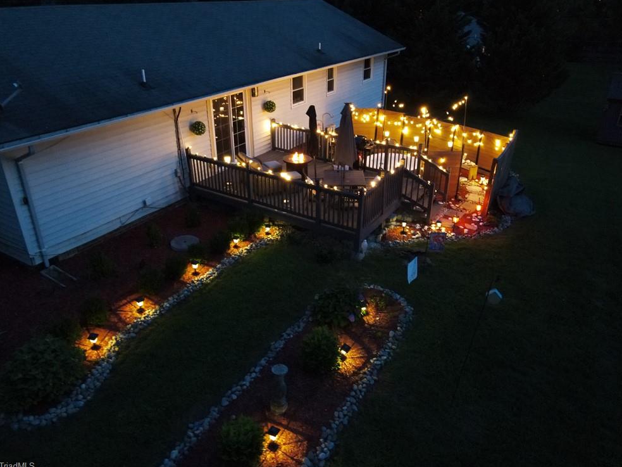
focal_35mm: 25
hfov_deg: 69.4
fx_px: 449
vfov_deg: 54.9
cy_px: 229
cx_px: 313
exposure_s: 1/2
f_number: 2.8
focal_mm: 4.5
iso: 2530
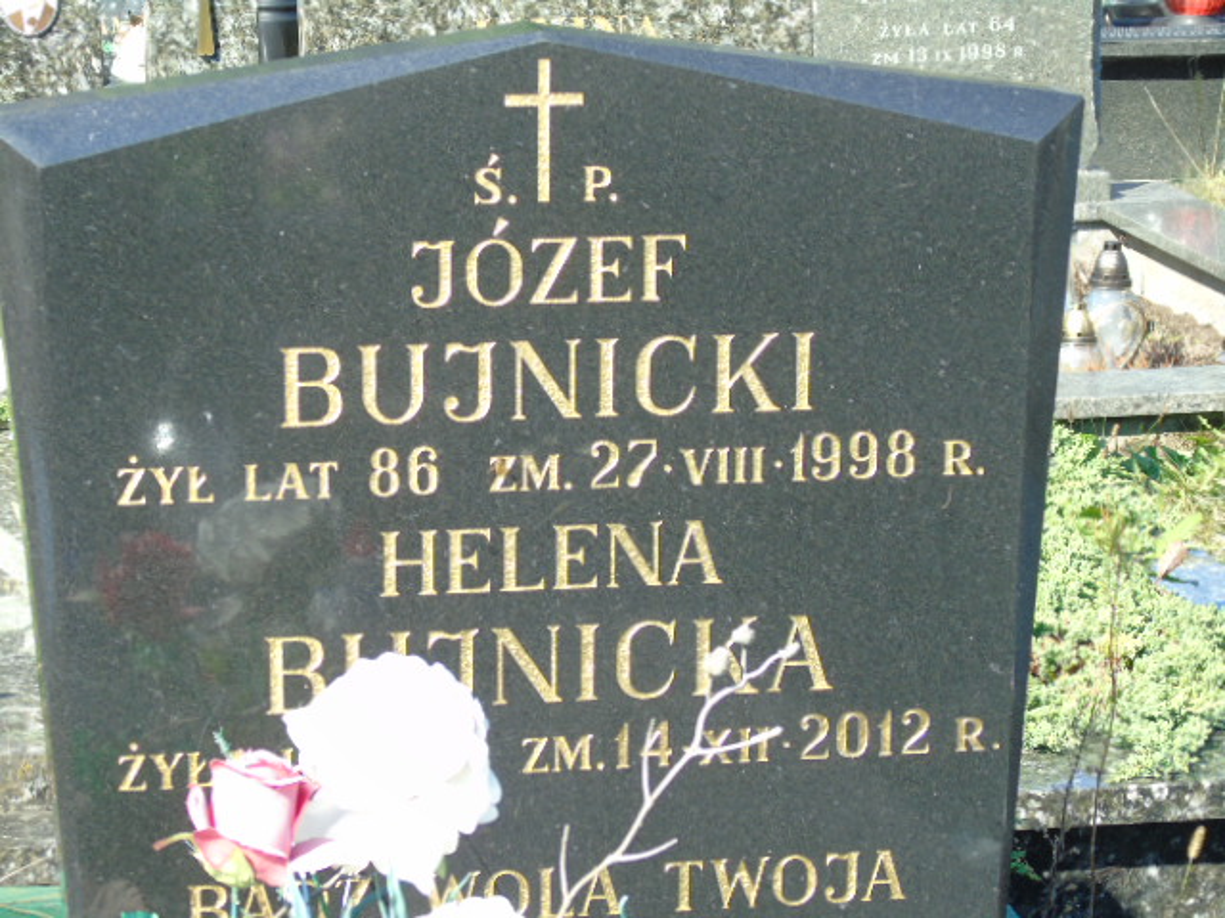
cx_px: 612
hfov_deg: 15.9
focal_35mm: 124
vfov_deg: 12.0
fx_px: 4388
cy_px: 459
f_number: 4.6
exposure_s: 1/100
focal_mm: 22
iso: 80
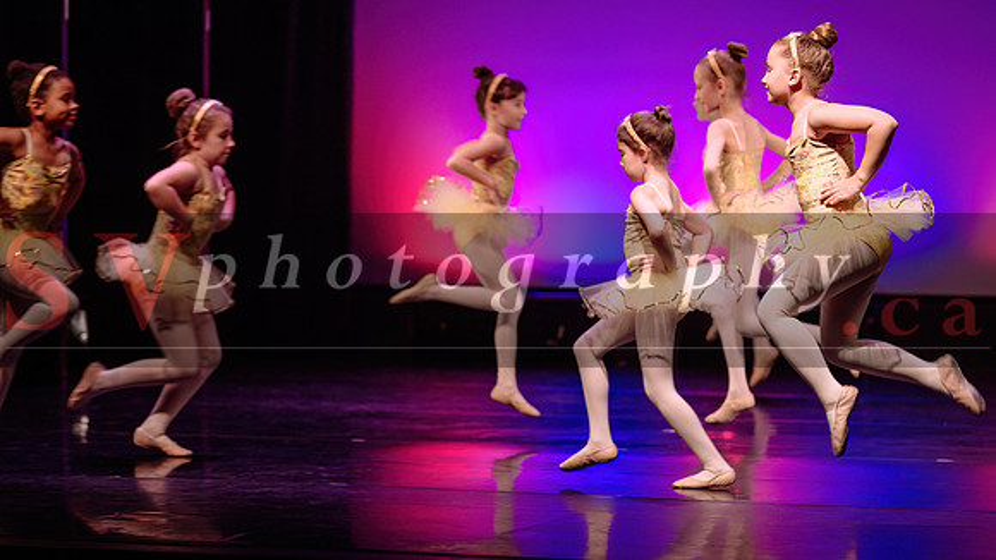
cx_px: 548
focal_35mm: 144
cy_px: 195
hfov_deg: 14.9
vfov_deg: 8.4
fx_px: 3806
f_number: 2.8
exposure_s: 1/250
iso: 1600
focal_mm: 125
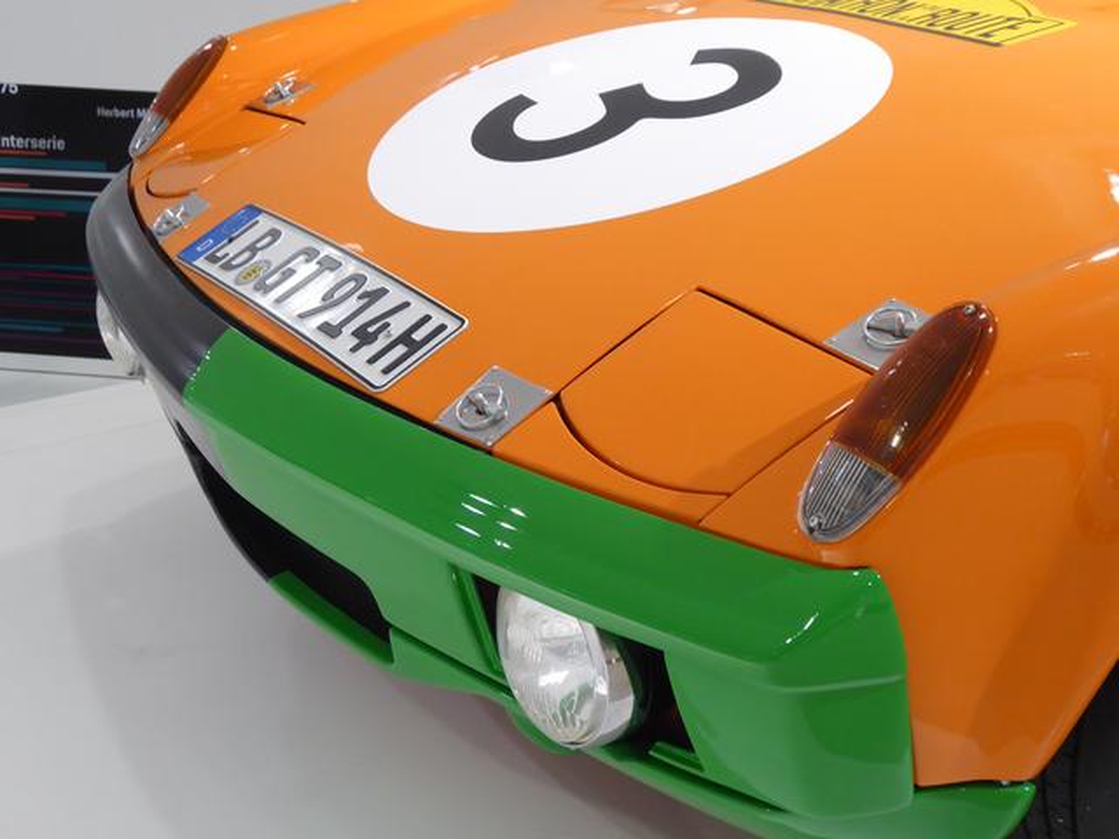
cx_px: 560
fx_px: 1616
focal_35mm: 50
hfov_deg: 38.2
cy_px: 420
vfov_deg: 29.1
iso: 400
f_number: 4.1
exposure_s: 1/25
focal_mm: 9
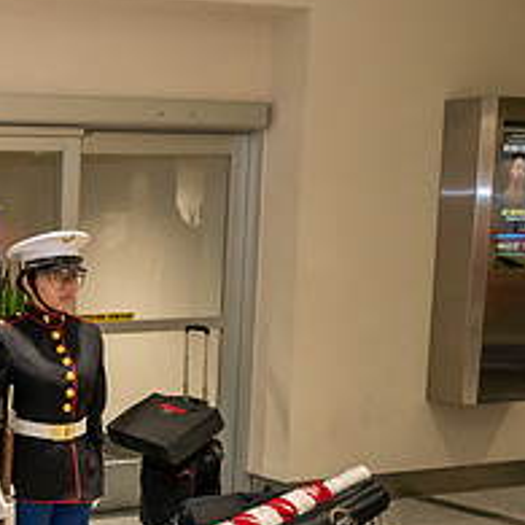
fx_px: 1115
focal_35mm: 65
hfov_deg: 22.1
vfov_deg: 26.3
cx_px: -255
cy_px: 363
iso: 6400
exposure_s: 1/160
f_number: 5
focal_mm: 24
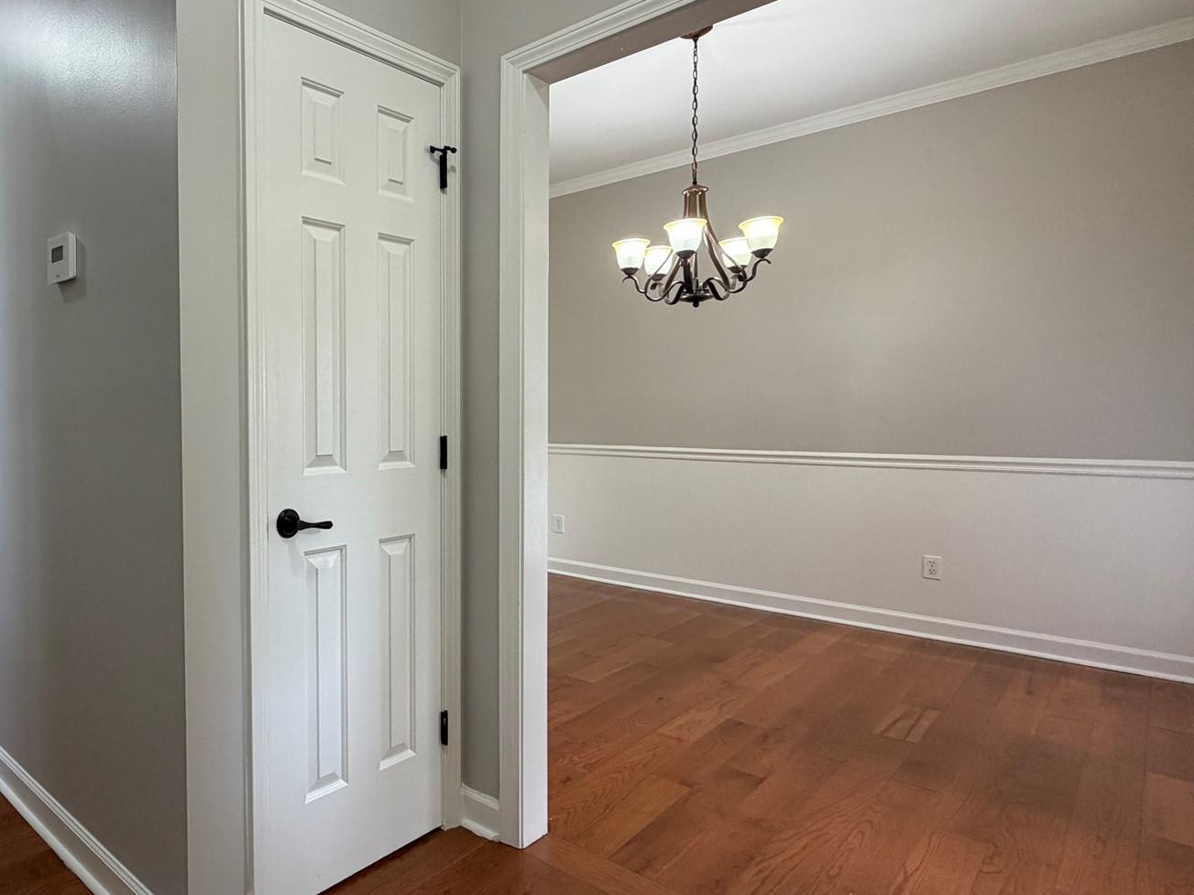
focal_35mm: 22
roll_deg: +0.4
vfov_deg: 61.1
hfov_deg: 71.0
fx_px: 759
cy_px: 436
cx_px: 292
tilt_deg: -2.0
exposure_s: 1/60
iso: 200
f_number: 2.2
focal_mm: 2.22
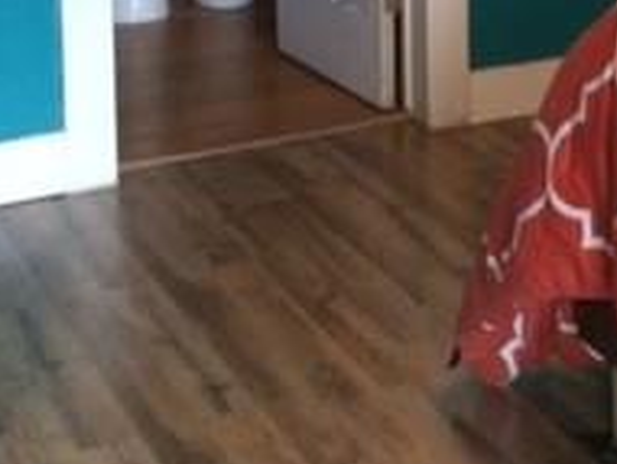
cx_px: 773
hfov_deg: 18.3
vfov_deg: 13.7
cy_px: -263
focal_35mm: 101
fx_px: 1803
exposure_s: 1/24
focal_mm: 4.12
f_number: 2.2
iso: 320
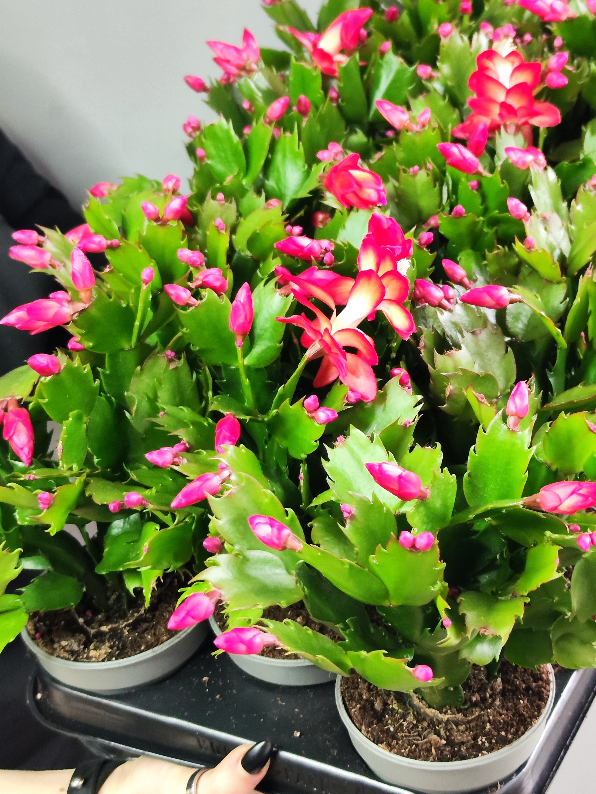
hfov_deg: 43.5
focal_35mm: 32
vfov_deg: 56.5
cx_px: 402
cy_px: 333
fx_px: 735
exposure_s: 1/41.5
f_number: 1.69
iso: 1495
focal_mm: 7.01
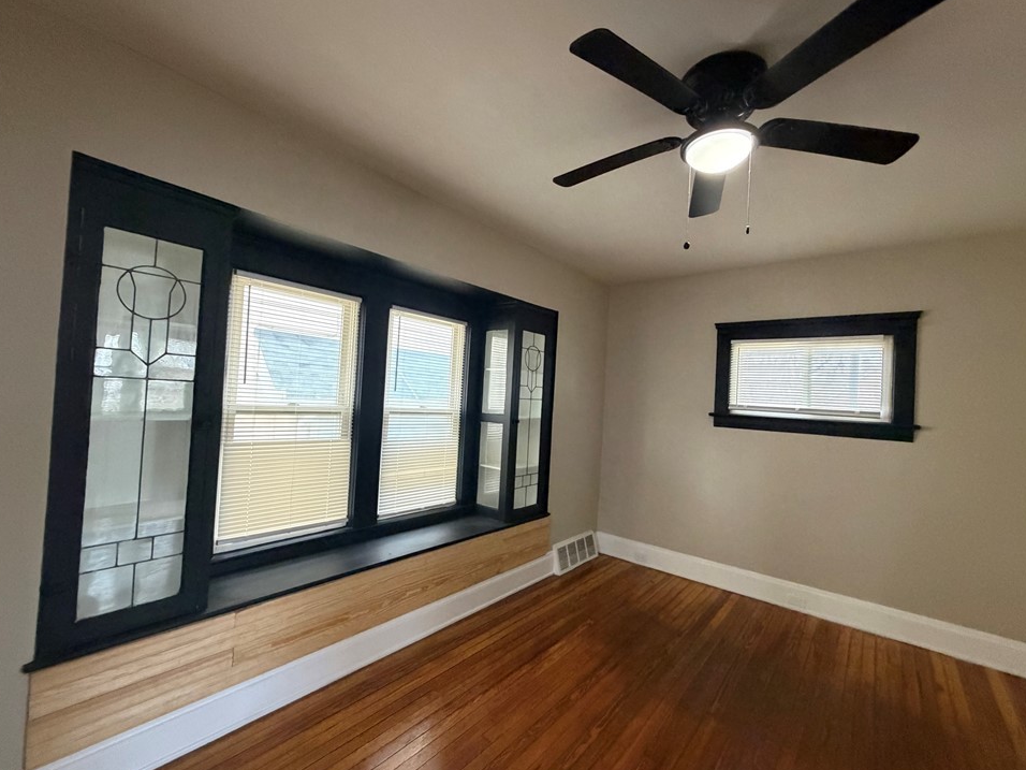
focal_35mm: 15
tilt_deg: +0.5
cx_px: 533
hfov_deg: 98.1
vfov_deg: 81.7
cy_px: 390
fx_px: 445
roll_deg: -2.3
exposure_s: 1/60
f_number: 2.2
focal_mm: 2.22
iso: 500
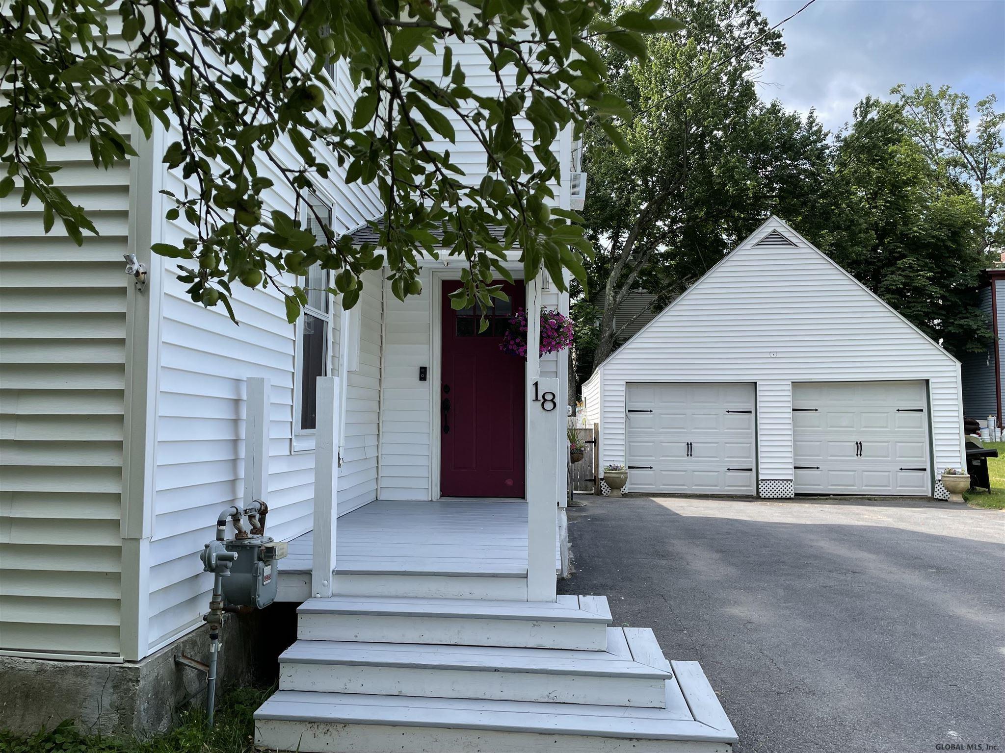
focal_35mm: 26
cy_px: 376
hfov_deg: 67.3
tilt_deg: +2.8
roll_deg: +0.3
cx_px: 502
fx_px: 755
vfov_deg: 53.1
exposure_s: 1/988
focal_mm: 4.2
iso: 32
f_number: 1.6
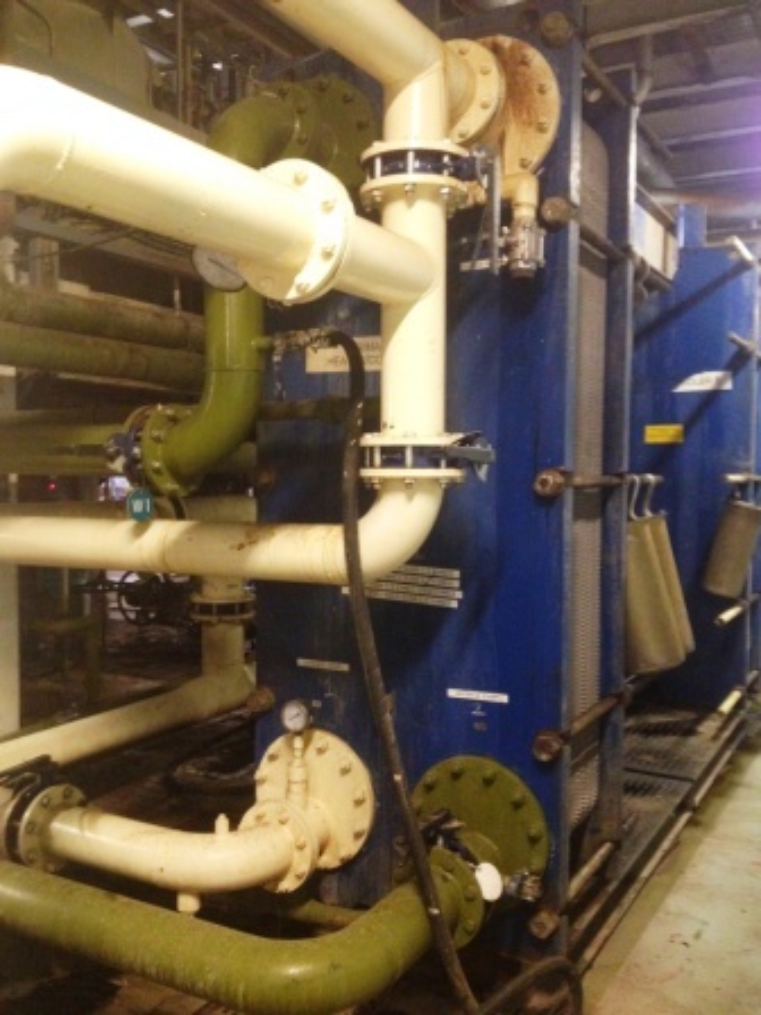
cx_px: 380
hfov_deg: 40.7
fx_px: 1026
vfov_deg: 52.6
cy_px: 508
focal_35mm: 35
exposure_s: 1/15
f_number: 2.4
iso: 400
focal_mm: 4.28
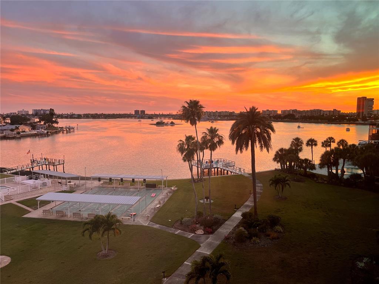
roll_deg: +0.1
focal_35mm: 26
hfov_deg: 67.3
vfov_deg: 53.1
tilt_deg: -6.7
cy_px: 142
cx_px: 190
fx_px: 285
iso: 125
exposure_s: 1/95
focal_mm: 5.7
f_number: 1.5
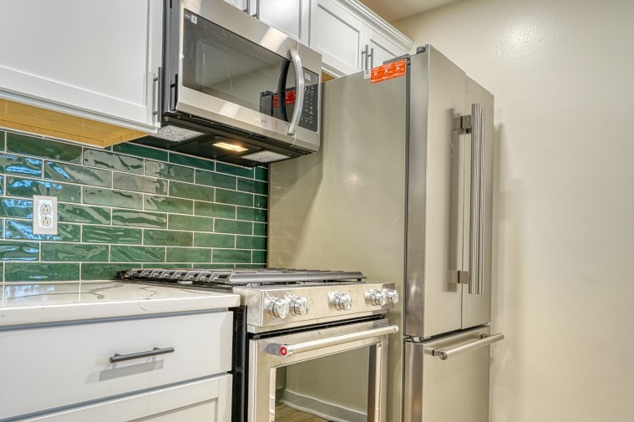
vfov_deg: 47.5
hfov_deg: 65.8
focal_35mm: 27
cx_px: 218
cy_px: 257
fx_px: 475
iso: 80
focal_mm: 20
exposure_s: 1/2.5
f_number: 8
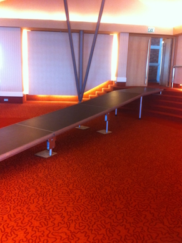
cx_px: 91
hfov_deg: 40.6
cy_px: 122
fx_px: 246
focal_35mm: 35
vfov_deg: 52.7
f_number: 2.8
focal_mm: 3.85
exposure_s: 1/15
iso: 250
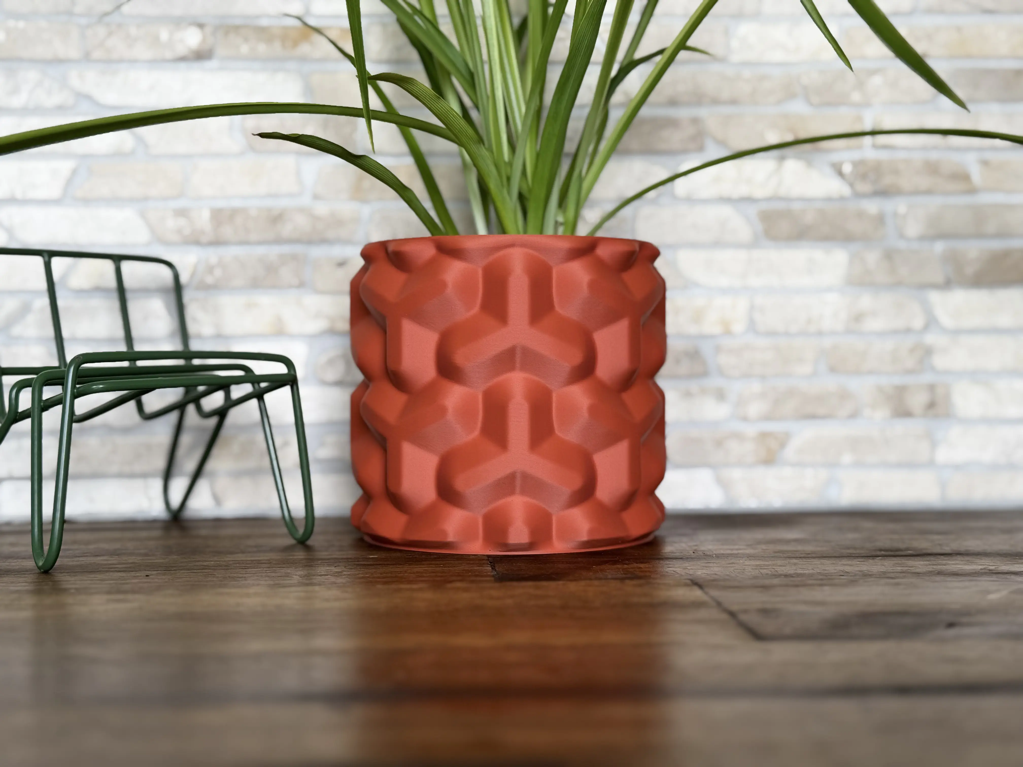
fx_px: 1419
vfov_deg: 30.3
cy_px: 384
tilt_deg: -2.6
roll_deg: +0.4
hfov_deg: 39.7
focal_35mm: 48
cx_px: 512
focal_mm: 6.76
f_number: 1.78
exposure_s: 1/121
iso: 64
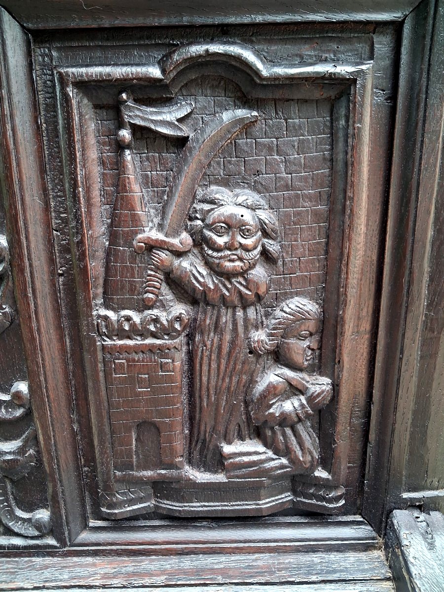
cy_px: 296
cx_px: 222
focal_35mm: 27
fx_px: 462
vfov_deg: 65.3
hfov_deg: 51.4
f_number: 1.8
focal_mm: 4
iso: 320
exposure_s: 1/100
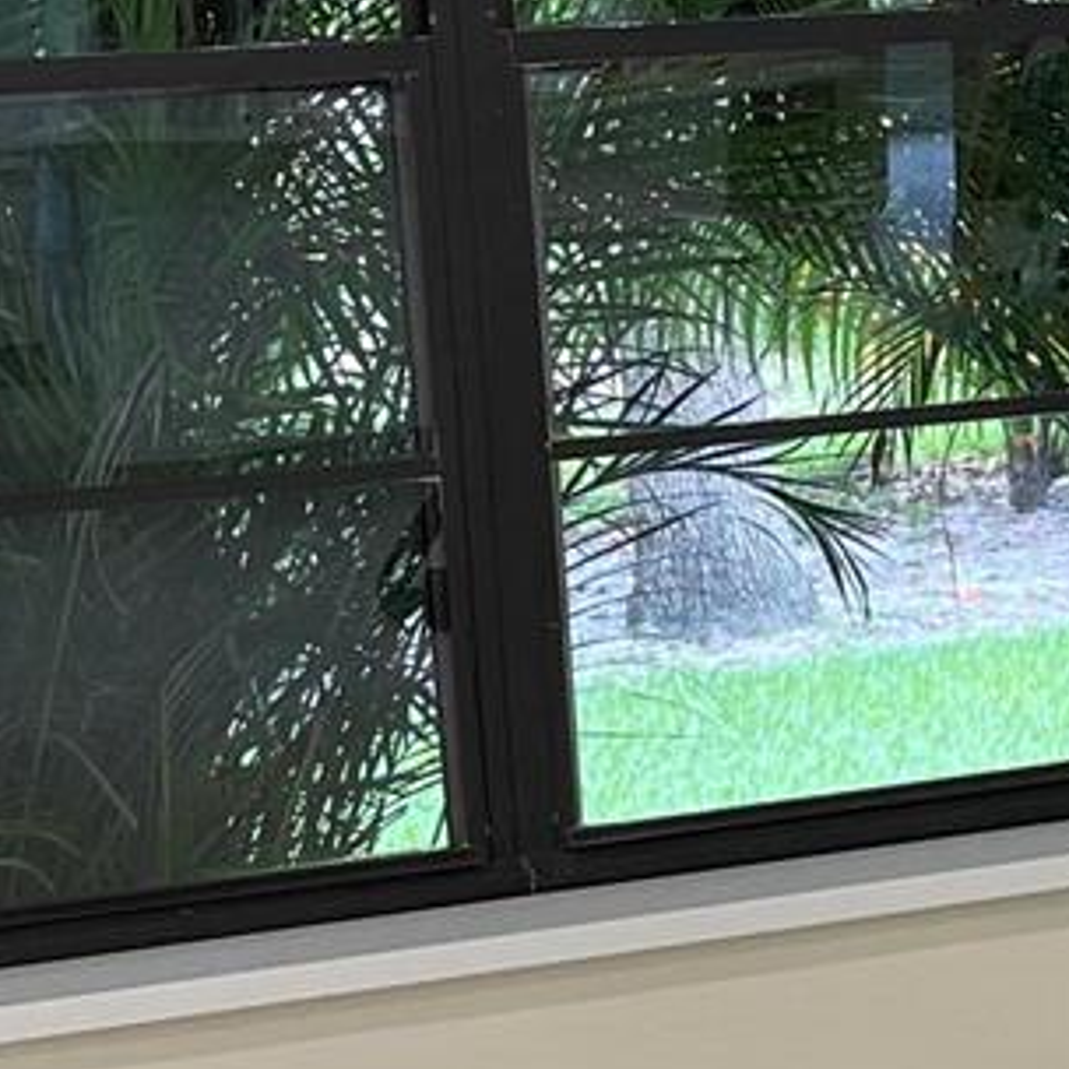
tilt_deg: -9.1
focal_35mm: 121
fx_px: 4228
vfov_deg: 14.4
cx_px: 1713
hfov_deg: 13.4
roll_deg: +2.0
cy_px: 362
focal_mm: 5.1
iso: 80
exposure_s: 1/120
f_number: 1.6
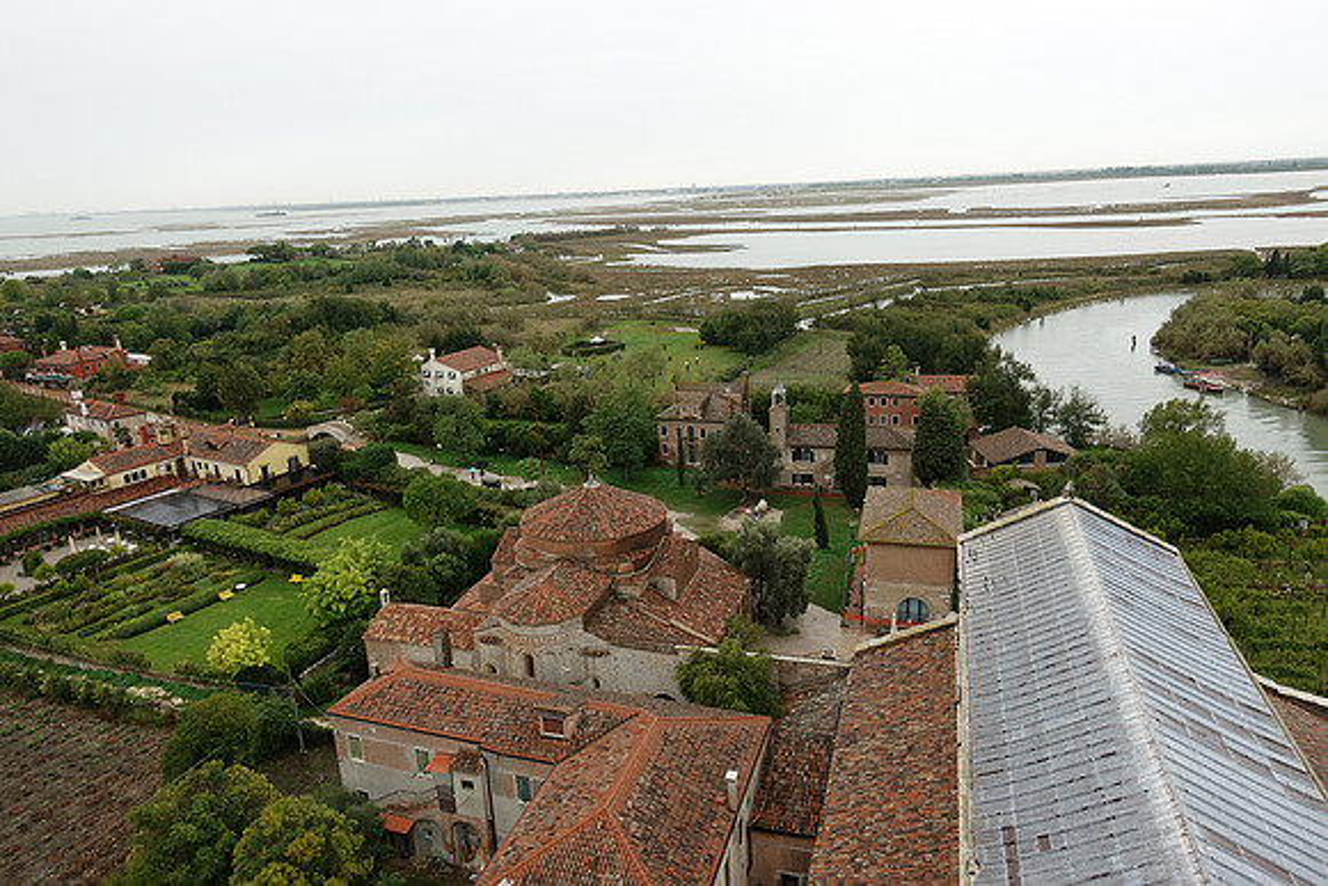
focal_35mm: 24
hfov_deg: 73.7
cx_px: 664
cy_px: 443
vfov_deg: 53.2
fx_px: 885
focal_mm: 8.8
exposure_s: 1/80
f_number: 4
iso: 125
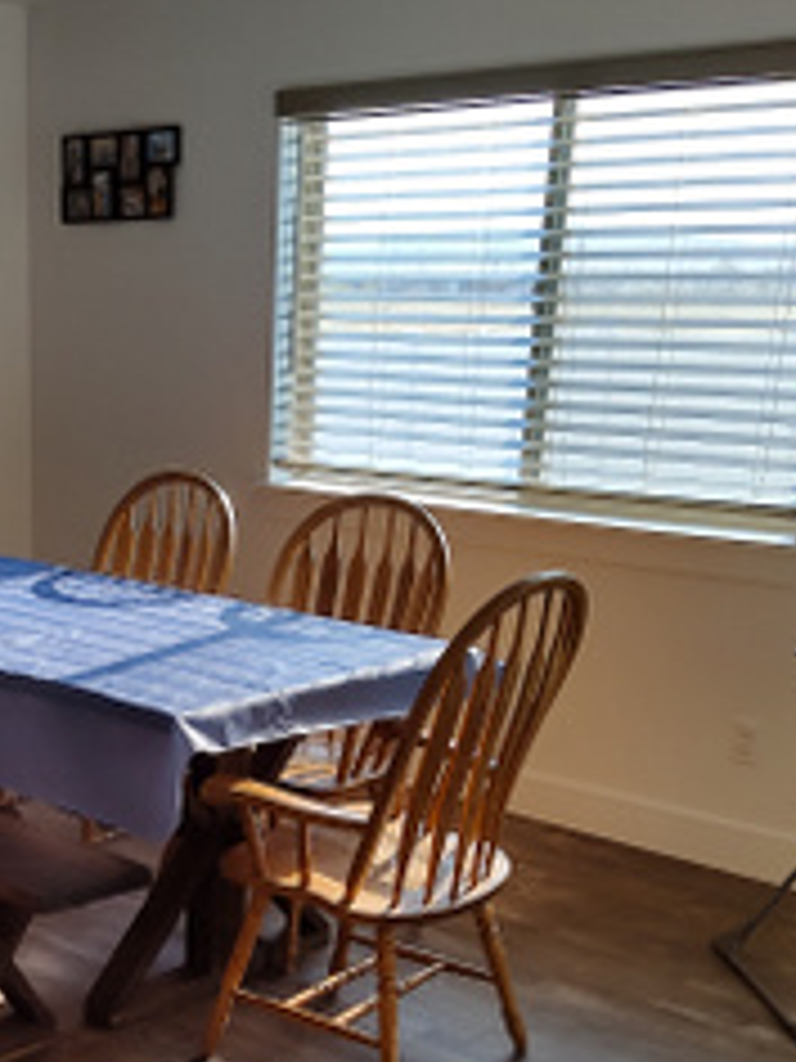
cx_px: 126
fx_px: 1686
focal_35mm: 55
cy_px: 806
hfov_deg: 25.9
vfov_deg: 34.2
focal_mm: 4.71
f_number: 1.79
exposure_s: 1/248
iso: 112
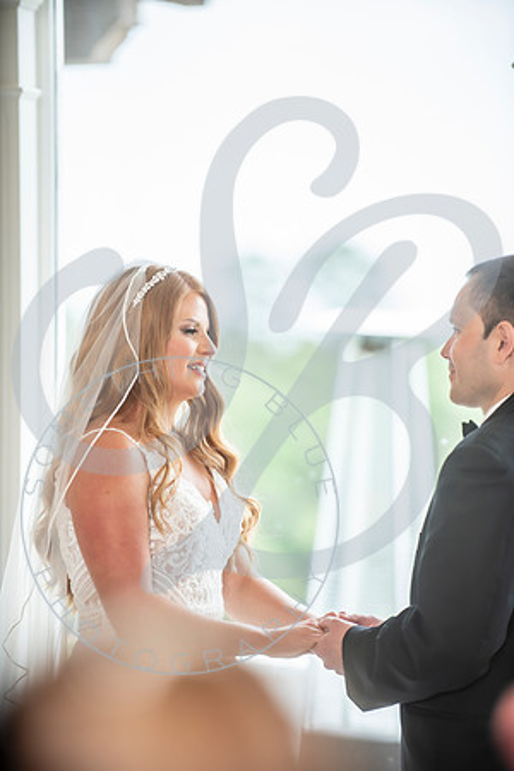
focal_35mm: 170
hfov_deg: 8.1
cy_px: 386
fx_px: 3641
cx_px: 257
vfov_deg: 12.1
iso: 250
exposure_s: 1/250
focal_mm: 170
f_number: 2.8
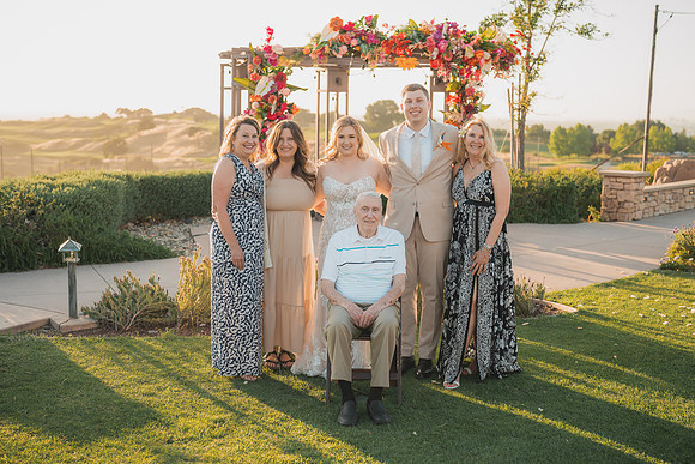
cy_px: 232
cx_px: 348
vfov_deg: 27.0
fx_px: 965
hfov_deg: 39.6
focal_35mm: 50
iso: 200
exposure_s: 1/640
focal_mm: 50
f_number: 2.8
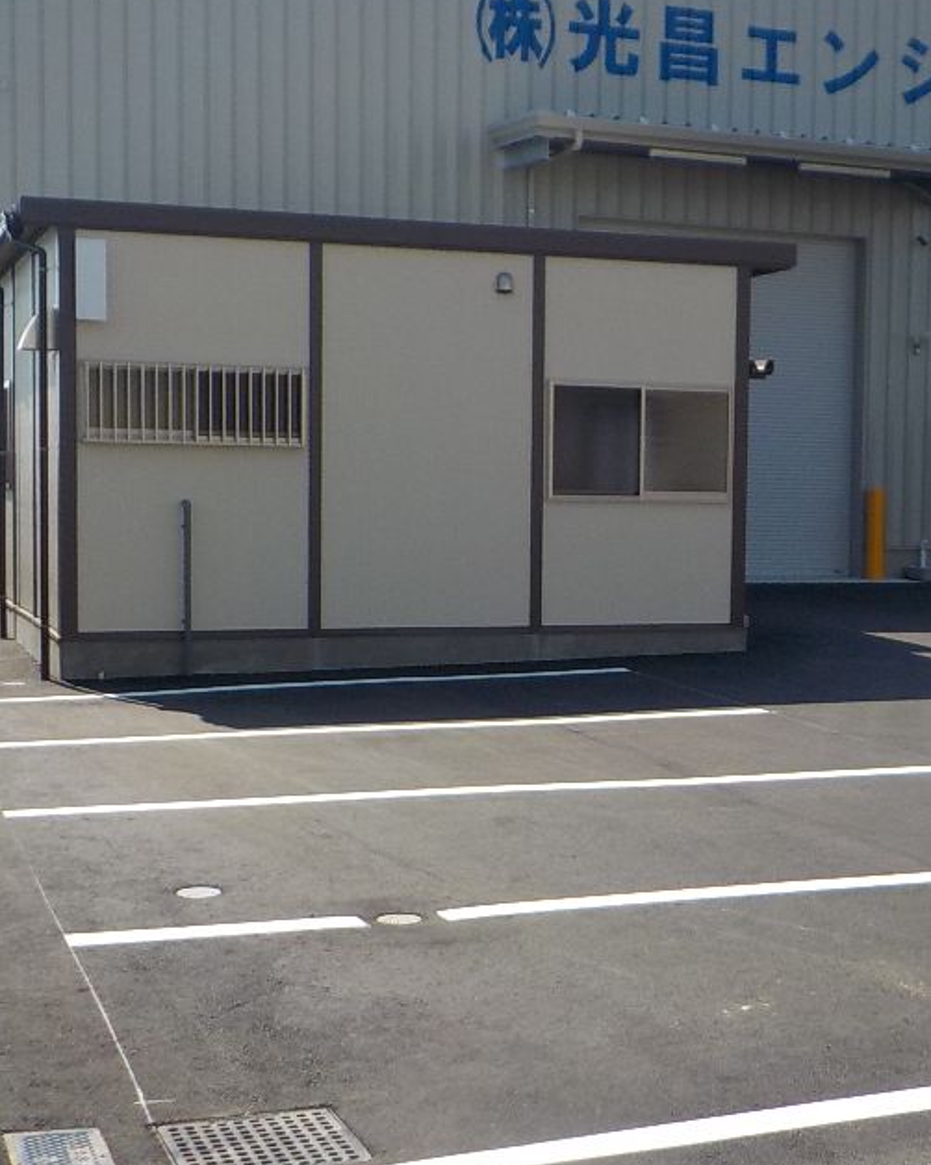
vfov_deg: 35.4
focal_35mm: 53
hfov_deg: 28.1
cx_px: 712
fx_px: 1826
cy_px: 618
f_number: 3.3
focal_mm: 4.1
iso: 125
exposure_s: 1/1250
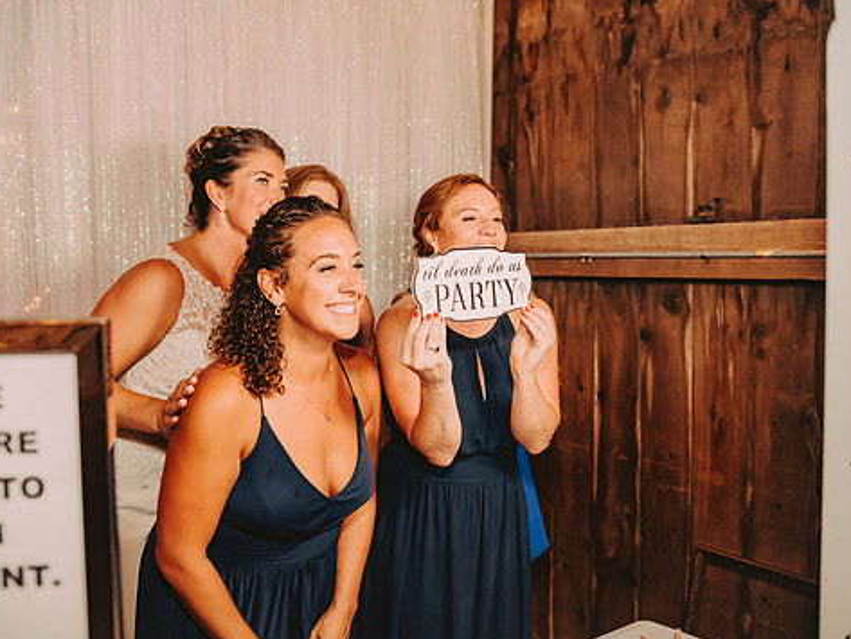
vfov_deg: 42.9
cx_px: 385
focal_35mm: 33
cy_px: 302
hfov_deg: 55.2
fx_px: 811
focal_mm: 28
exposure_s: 1/125
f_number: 2.8
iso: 1250
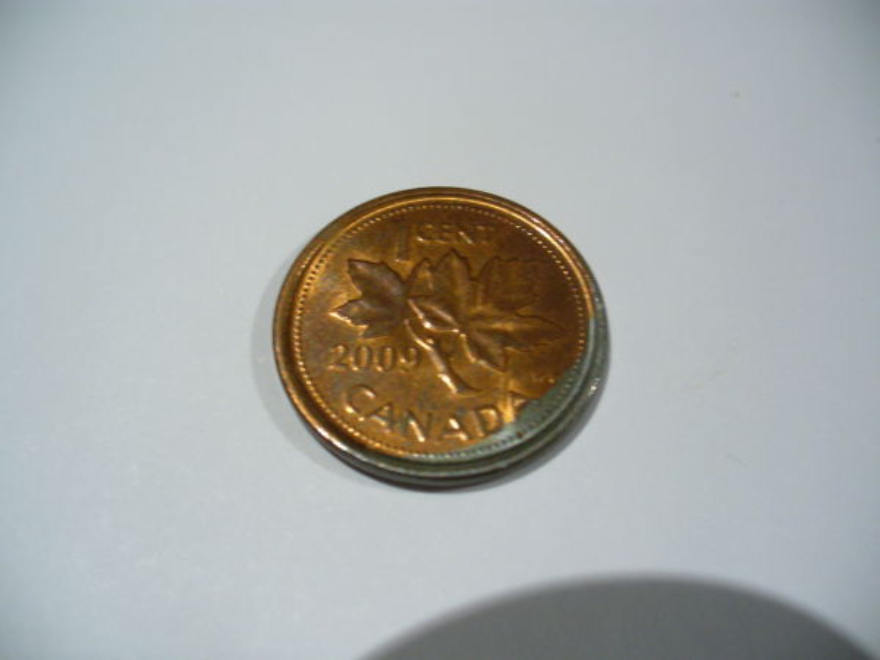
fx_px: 941
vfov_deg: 38.7
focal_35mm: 37
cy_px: 330
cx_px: 440
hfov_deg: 50.1
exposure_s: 1/20
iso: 100
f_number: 2.8
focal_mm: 6.1
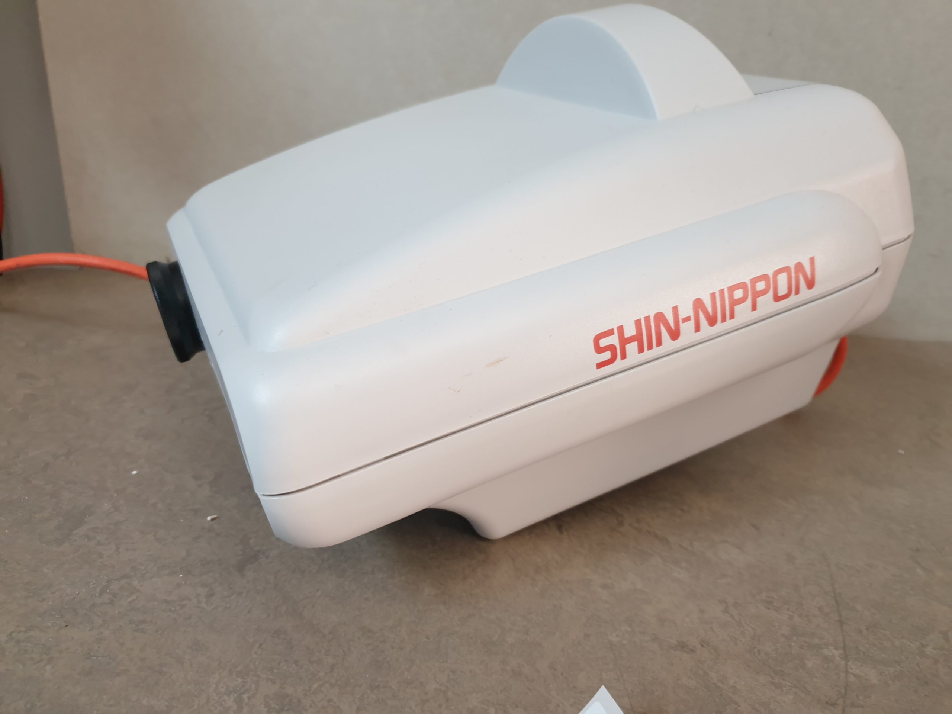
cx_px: 476
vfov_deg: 53.1
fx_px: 715
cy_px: 357
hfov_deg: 67.3
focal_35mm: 26
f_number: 1.5
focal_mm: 4.3
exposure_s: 1/50
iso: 100
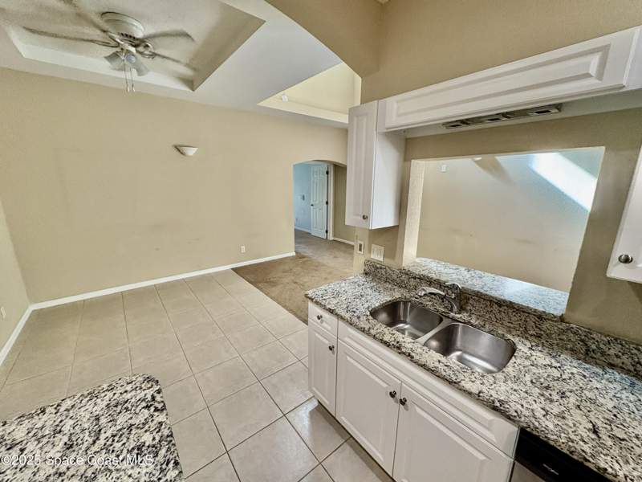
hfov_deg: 102.1
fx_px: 260
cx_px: 321
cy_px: 241
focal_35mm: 14
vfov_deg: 85.7
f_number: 2.2
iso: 400
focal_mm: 2.22
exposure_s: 1/60
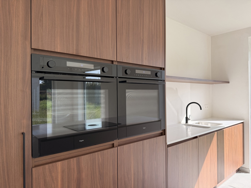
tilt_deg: +0.6
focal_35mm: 24
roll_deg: +0.6
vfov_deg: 56.8
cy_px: 94
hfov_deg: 71.6
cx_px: 126
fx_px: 174
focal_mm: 6.76
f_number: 1.78
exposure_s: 1/702
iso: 100
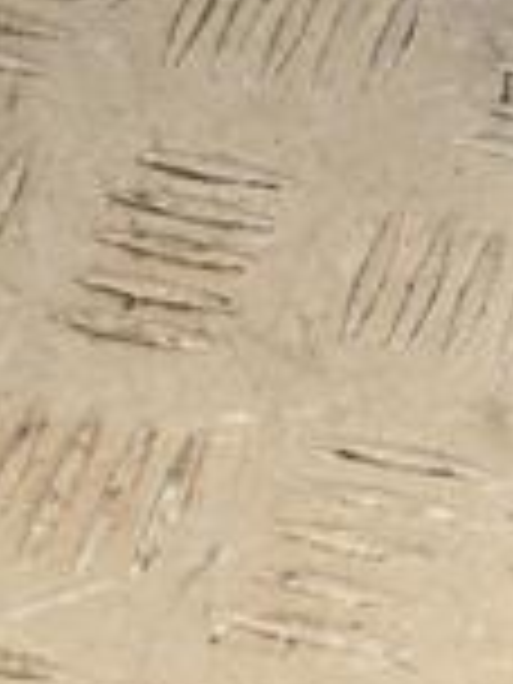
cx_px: 1264
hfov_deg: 5.6
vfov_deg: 7.7
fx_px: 5076
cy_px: 104
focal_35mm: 257
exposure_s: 1/200
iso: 800
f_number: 7.1
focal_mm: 45
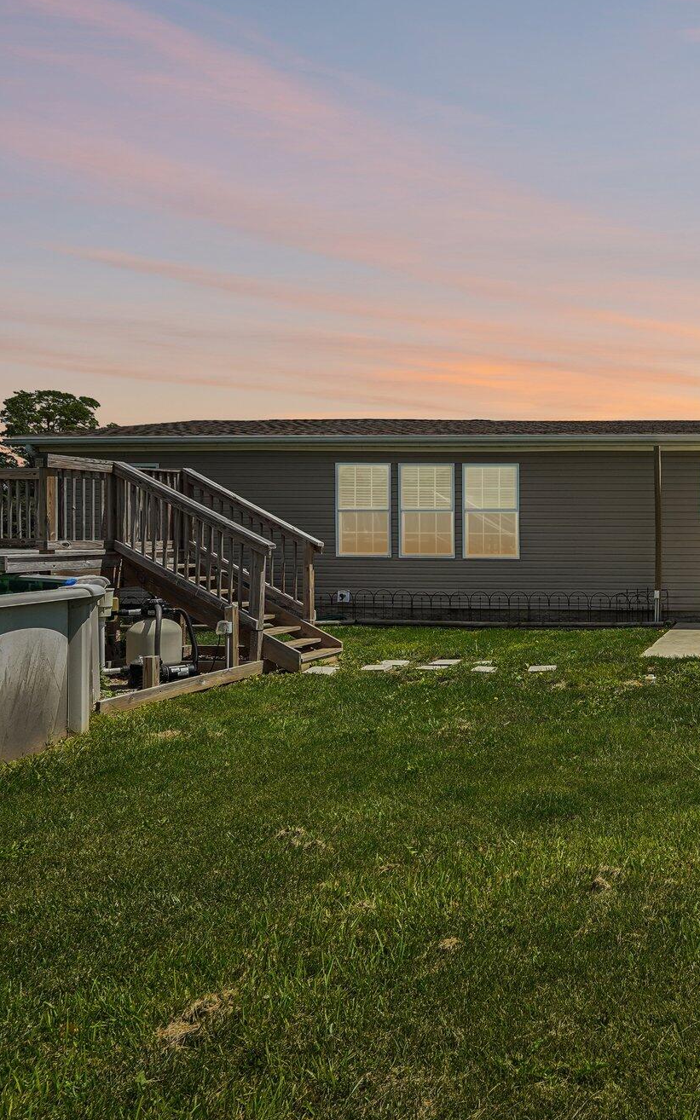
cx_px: 749
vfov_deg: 66.9
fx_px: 849
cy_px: 546
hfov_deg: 38.1
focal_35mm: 28
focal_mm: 17.5
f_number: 8
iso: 100
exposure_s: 1/640
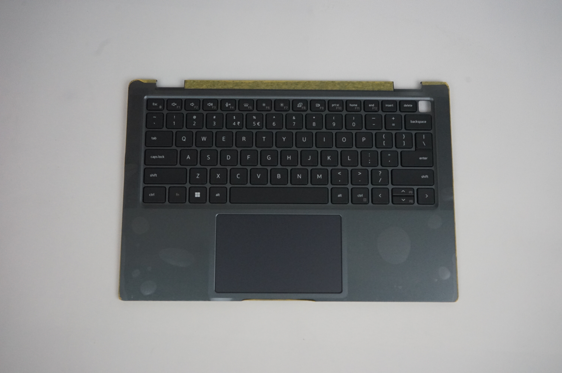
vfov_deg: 33.3
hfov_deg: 48.5
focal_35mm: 40
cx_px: 281
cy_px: 186
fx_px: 624
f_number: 7.1
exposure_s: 1/250
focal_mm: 40
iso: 4000
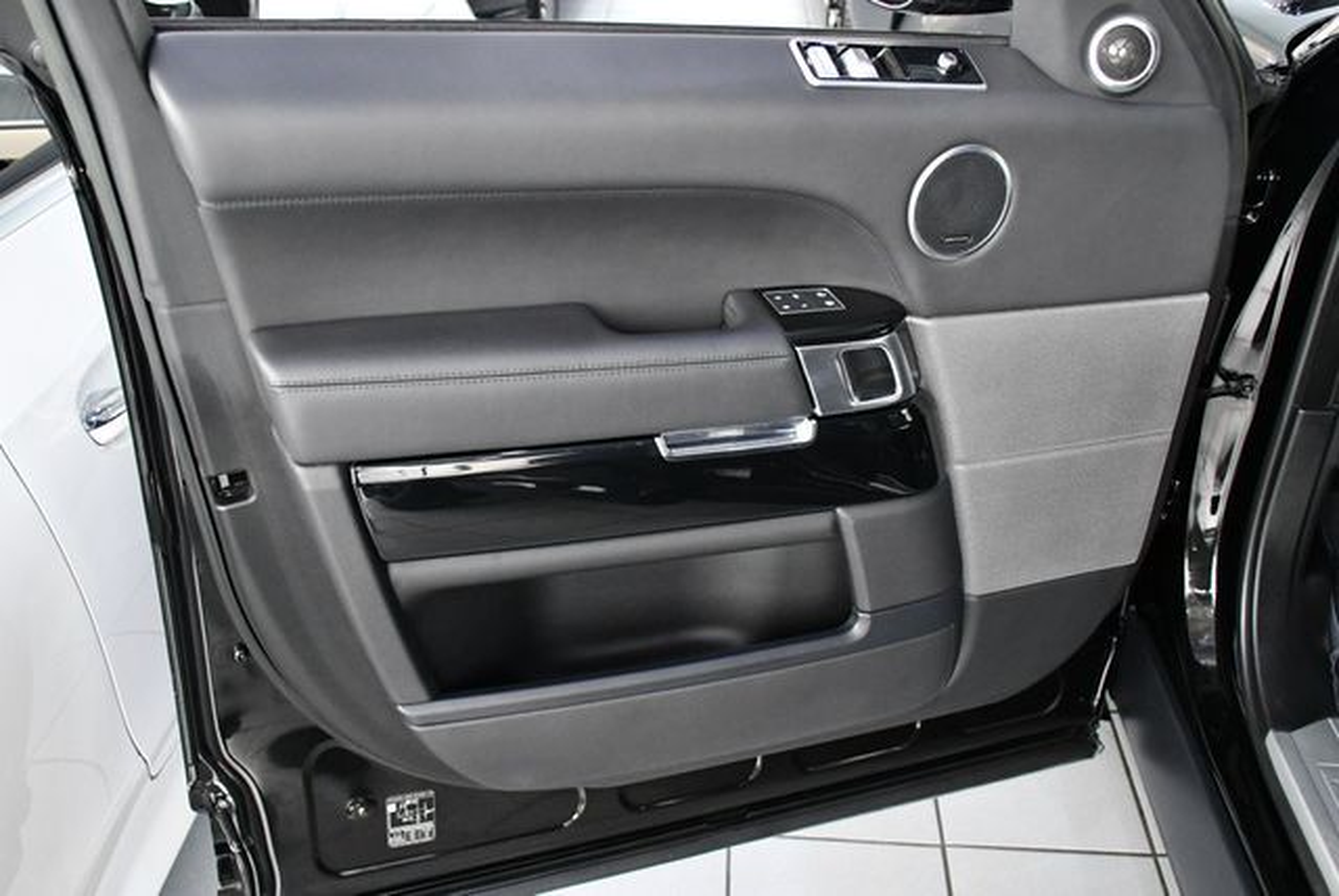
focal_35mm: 36
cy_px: 448
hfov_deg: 53.1
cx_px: 670
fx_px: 1340
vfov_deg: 36.9
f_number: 3.5
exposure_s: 1/125
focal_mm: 18
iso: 2500
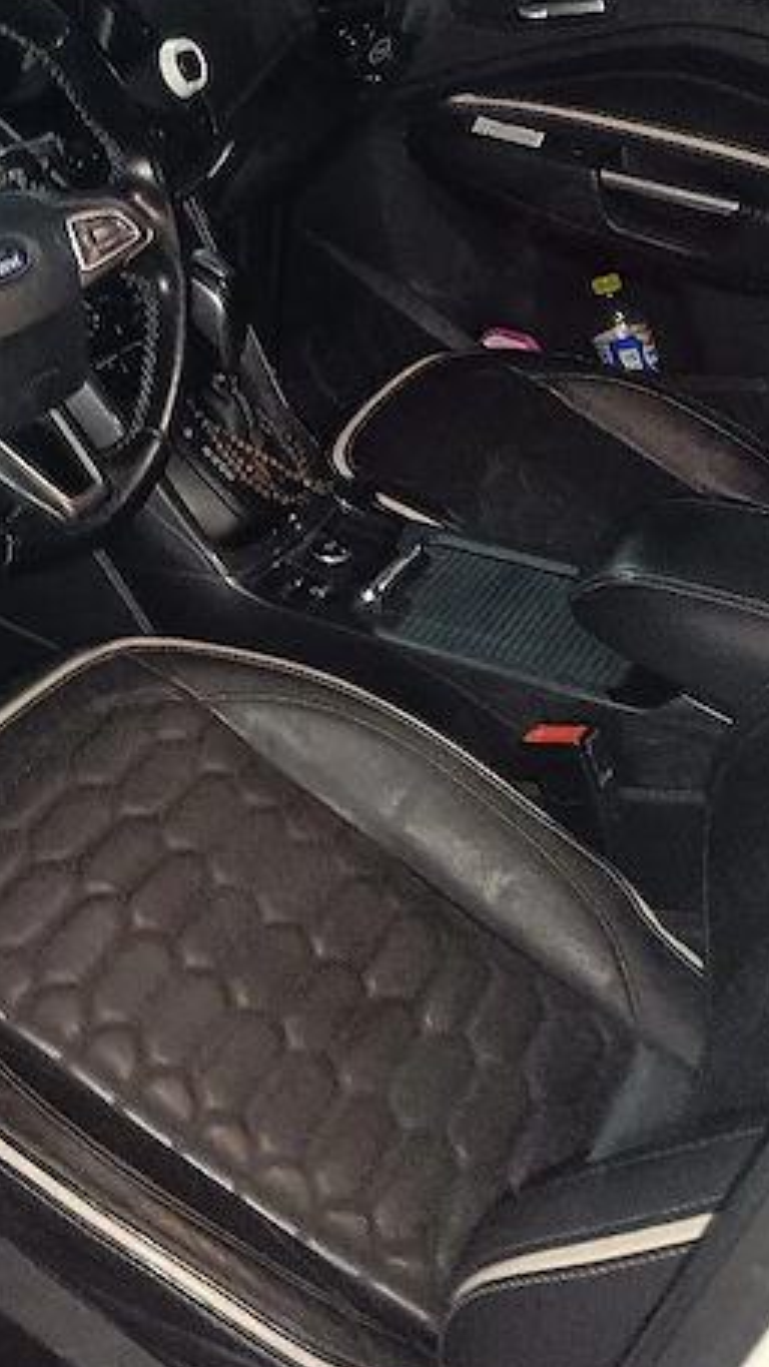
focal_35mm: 46
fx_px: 1667
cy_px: 397
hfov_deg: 25.1
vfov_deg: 43.6
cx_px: 54
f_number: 1.75
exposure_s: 1/20
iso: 6171
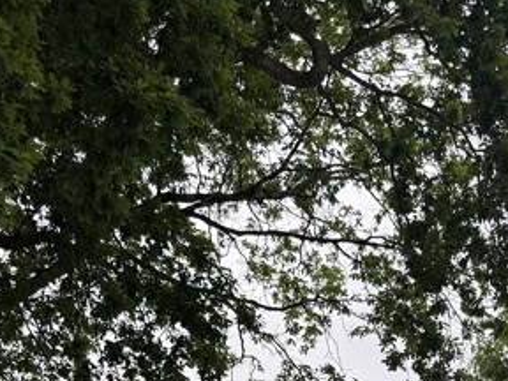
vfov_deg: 17.5
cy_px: 581
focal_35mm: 75
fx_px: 1101
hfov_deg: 25.8
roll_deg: +0.2
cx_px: 358
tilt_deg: +10.3
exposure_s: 1/788
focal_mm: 6.76
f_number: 1.78
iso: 80
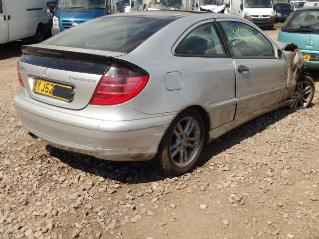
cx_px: 160
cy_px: 120
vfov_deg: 36.0
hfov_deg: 46.8
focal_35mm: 40
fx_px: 369
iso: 125
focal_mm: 7.3
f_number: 13
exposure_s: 1/100
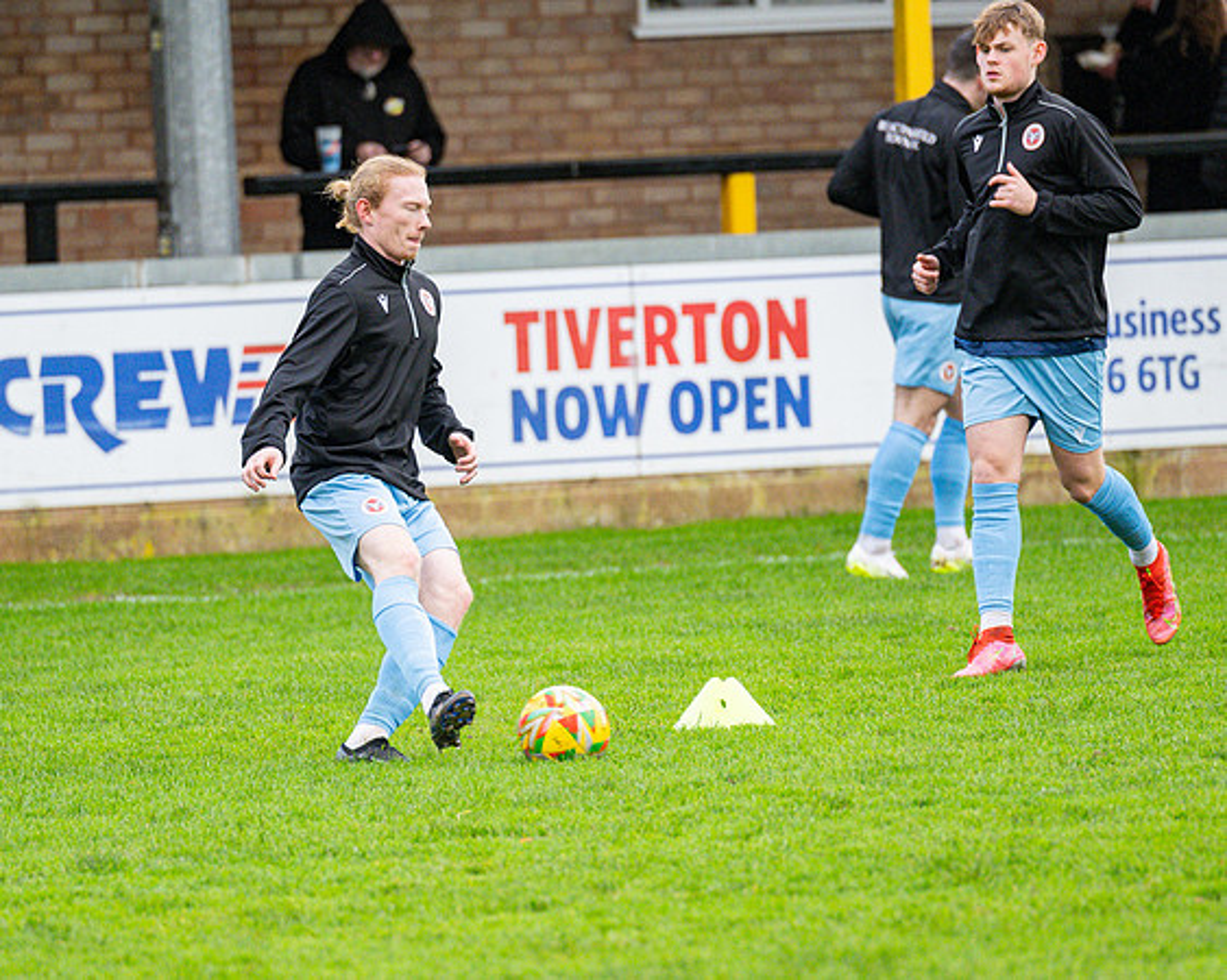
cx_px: 474
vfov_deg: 3.8
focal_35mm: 404
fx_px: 14665
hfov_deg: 4.8
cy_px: 586
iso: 800
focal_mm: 200
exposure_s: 1/1600
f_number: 2.8
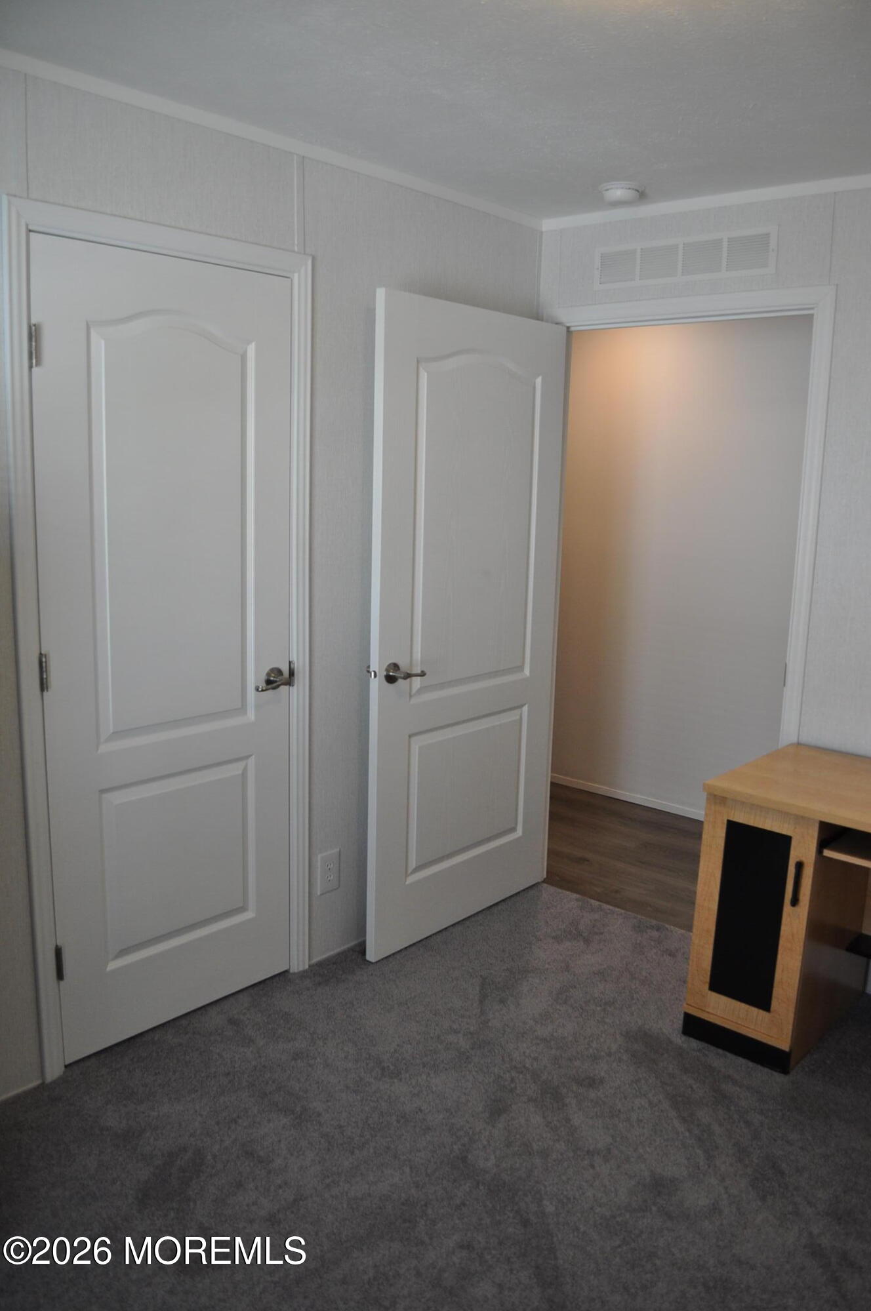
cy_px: 656
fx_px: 983
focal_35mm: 27
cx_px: 436
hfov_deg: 47.8
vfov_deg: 67.4
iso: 450
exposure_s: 1/60
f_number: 4
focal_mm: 18
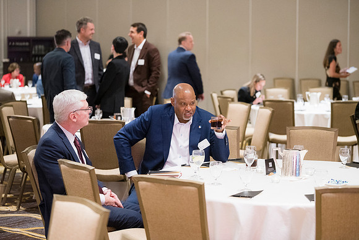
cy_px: 120
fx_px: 858
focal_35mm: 86
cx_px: 180
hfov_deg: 23.6
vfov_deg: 15.9
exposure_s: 1/125
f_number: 2.8
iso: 5600
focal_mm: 86
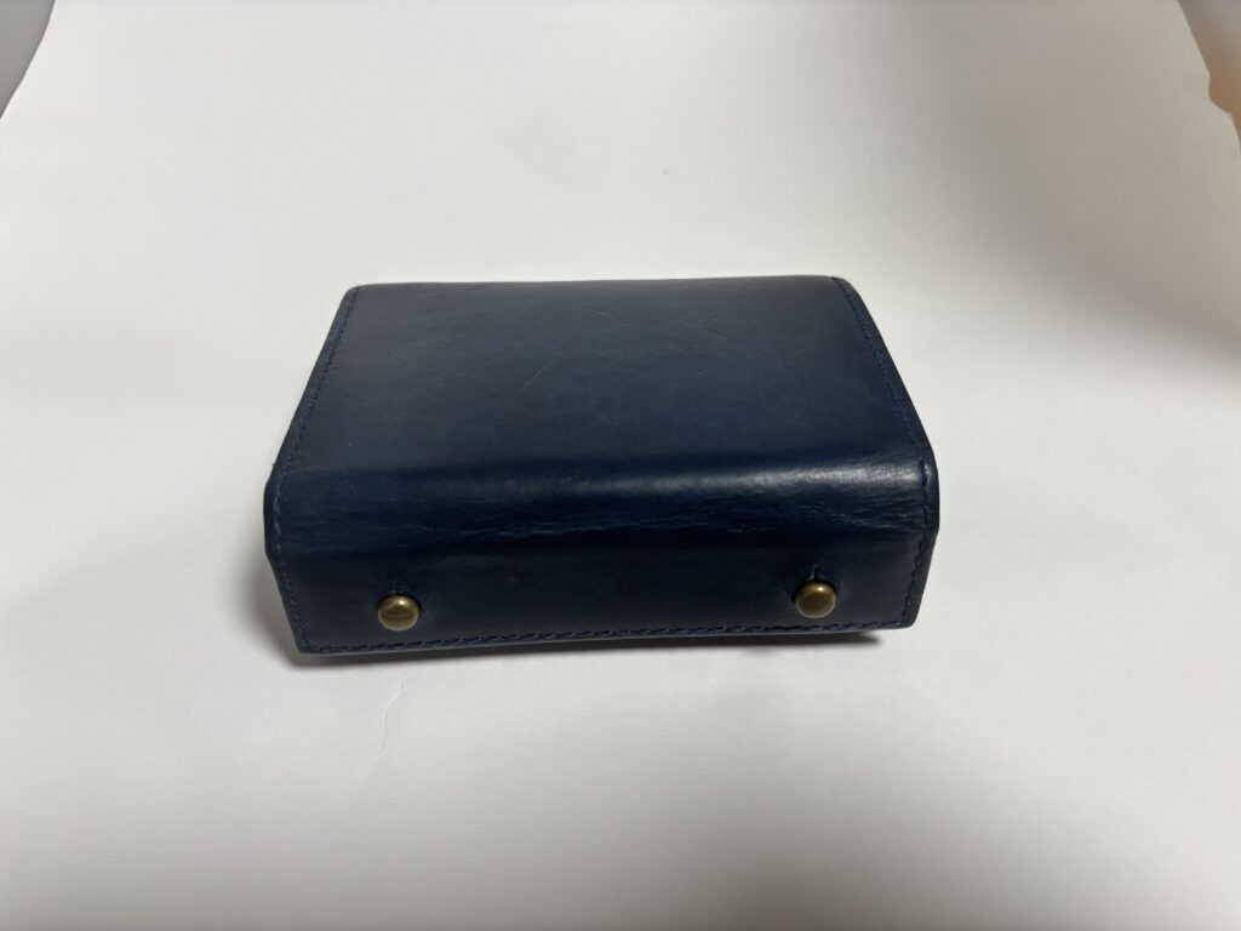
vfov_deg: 53.1
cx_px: 620
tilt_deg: -47.2
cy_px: 466
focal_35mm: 26
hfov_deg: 67.3
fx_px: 932
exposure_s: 1/118
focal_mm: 5.96
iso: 125
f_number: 1.6
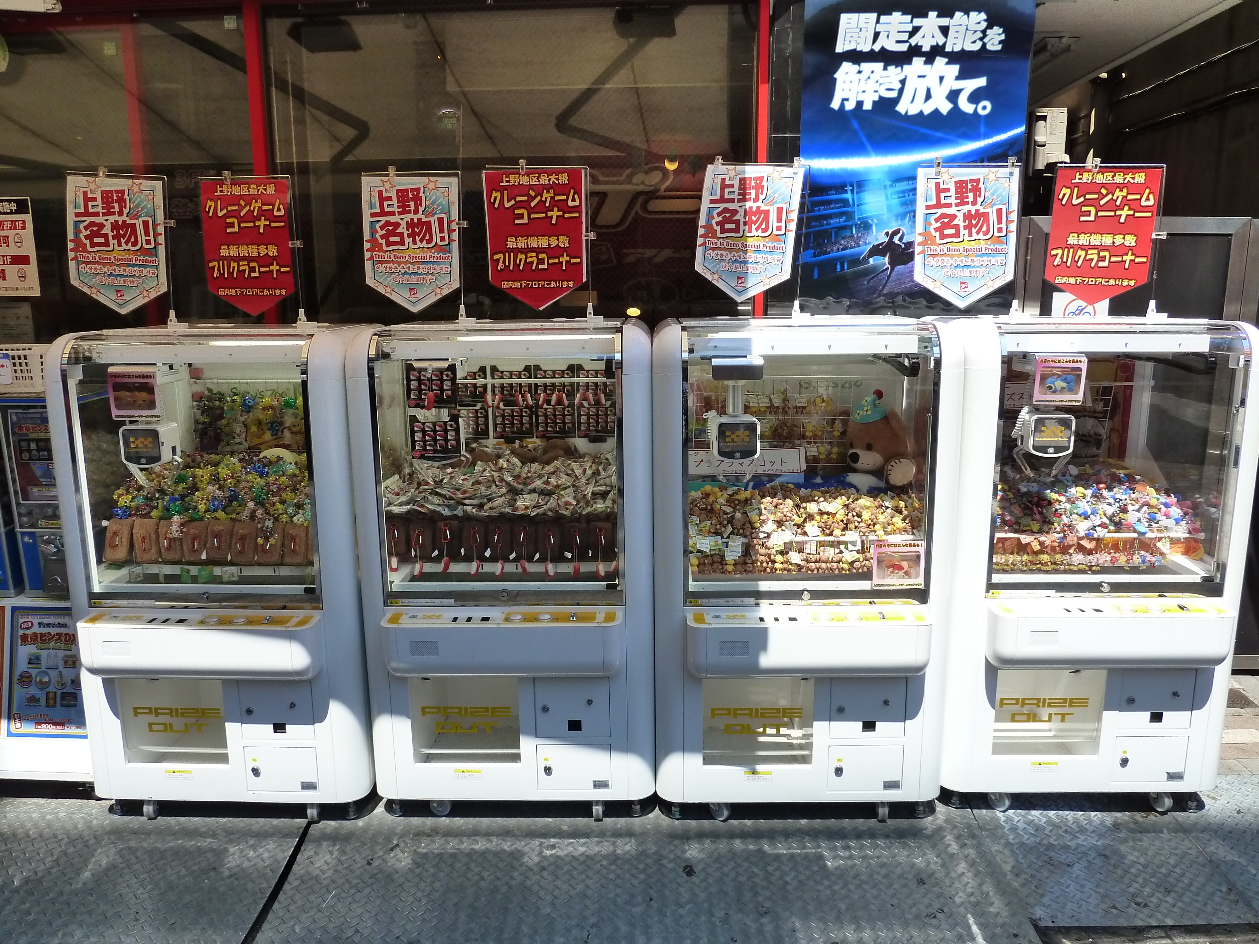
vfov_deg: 54.9
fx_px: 909
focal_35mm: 25
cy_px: 472
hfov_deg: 69.4
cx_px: 630
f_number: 4
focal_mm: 4.1
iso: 200
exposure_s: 1/400
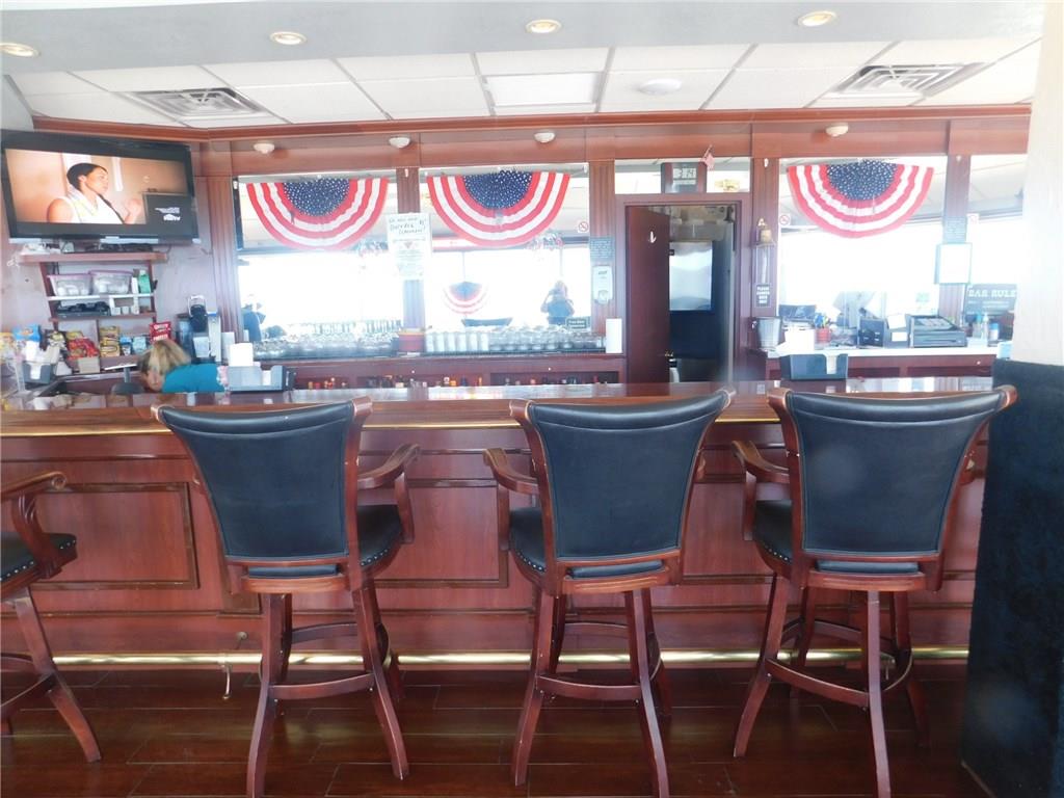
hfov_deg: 73.9
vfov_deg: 58.9
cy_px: 399
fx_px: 707
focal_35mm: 23
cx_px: 532
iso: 125
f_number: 3
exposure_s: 1/20
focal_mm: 4
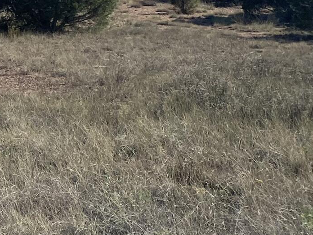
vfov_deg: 13.1
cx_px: -223
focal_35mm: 112
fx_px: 1013
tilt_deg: -3.8
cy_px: 41
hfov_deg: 15.5
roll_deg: -0.5
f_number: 1.8
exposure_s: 1/2410
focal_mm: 4.25
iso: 32
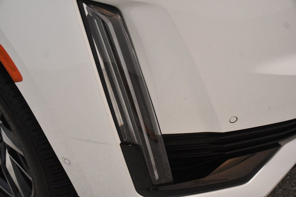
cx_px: 148
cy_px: 98
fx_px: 370
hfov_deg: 43.6
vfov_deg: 29.8
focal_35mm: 45
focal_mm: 30
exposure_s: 1/125
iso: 2500
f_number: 4
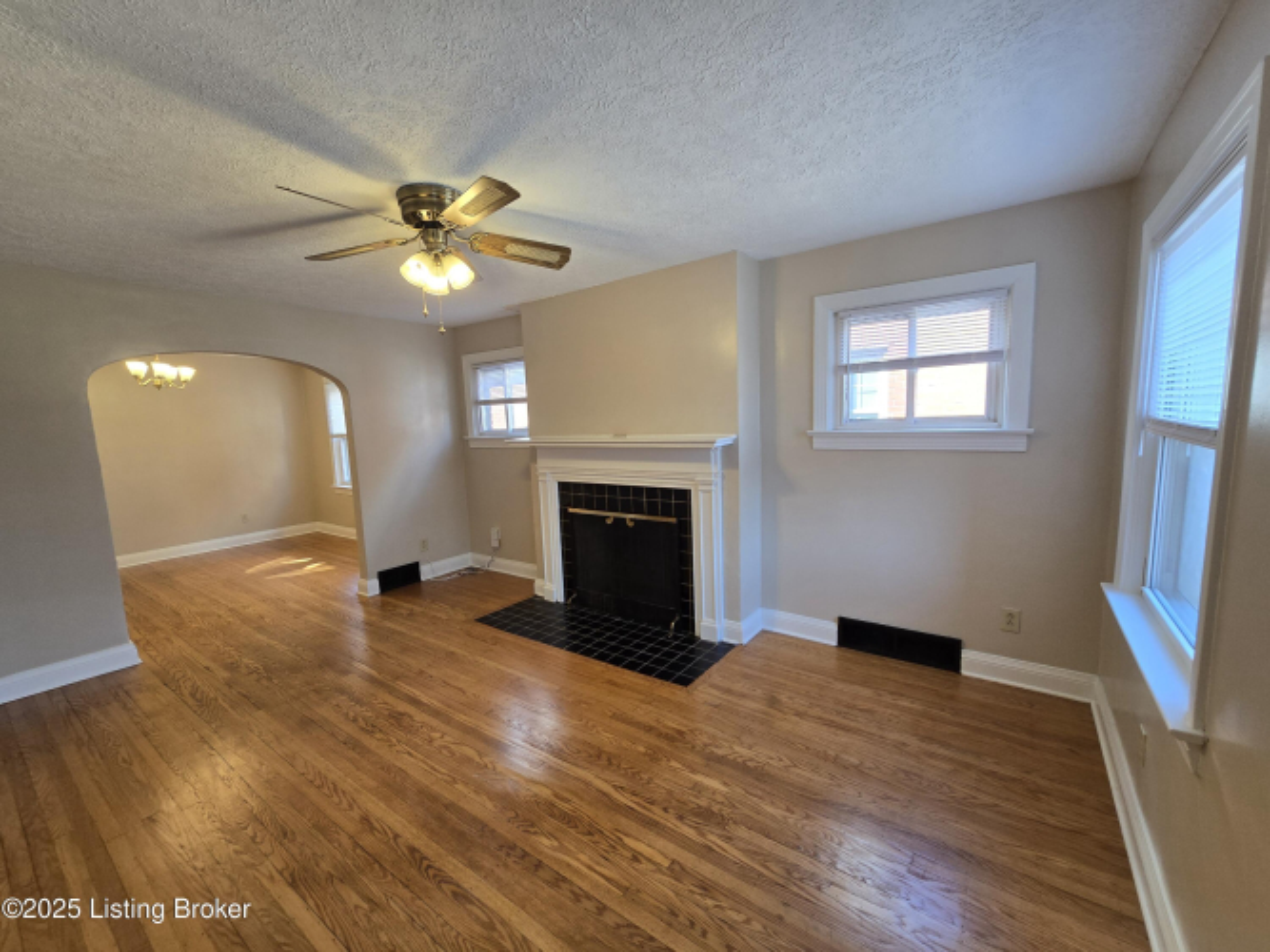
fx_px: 477
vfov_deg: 89.9
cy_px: 476
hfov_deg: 106.2
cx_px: 635
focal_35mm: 13
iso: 80
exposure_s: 1/60
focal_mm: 2.2
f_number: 2.2
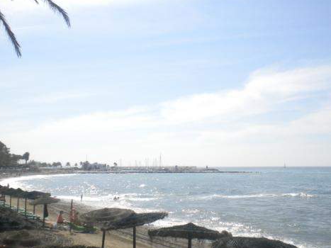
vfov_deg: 30.2
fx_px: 459
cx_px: 181
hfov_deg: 39.6
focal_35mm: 48
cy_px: 132
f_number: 4.6
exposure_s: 1/1000
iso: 80
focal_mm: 6.3
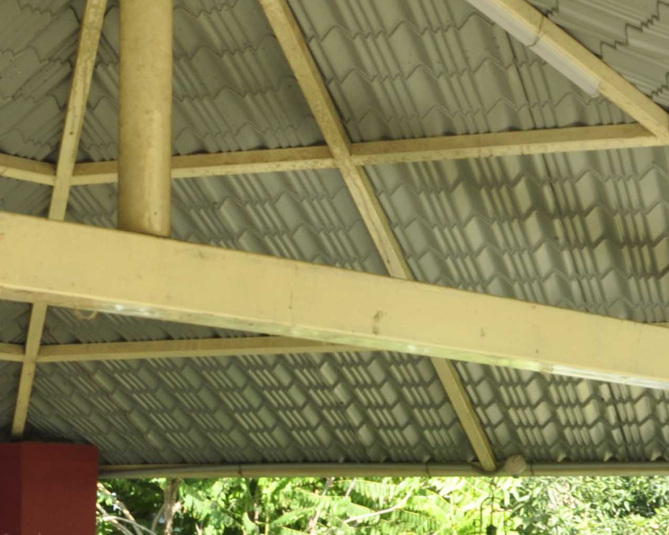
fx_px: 1683
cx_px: 126
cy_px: 669
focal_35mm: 85
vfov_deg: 17.1
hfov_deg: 22.2
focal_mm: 18
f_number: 5.6
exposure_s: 1/125
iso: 200
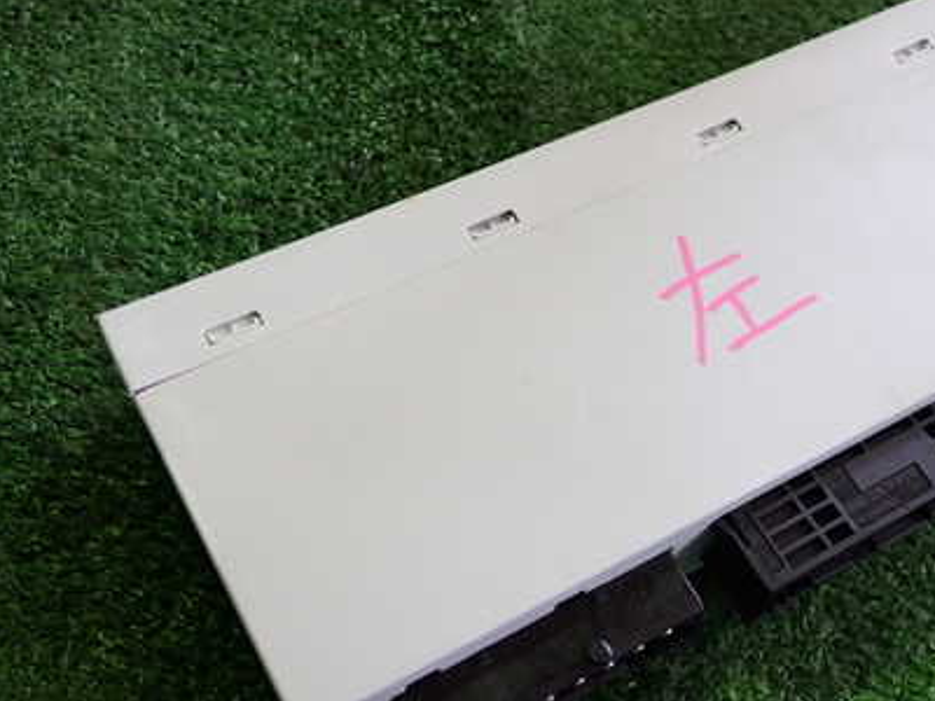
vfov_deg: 32.1
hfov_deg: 41.4
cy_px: 407
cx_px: 638
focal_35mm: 45
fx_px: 1215
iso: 200
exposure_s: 1/50
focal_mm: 5.4
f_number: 2.3
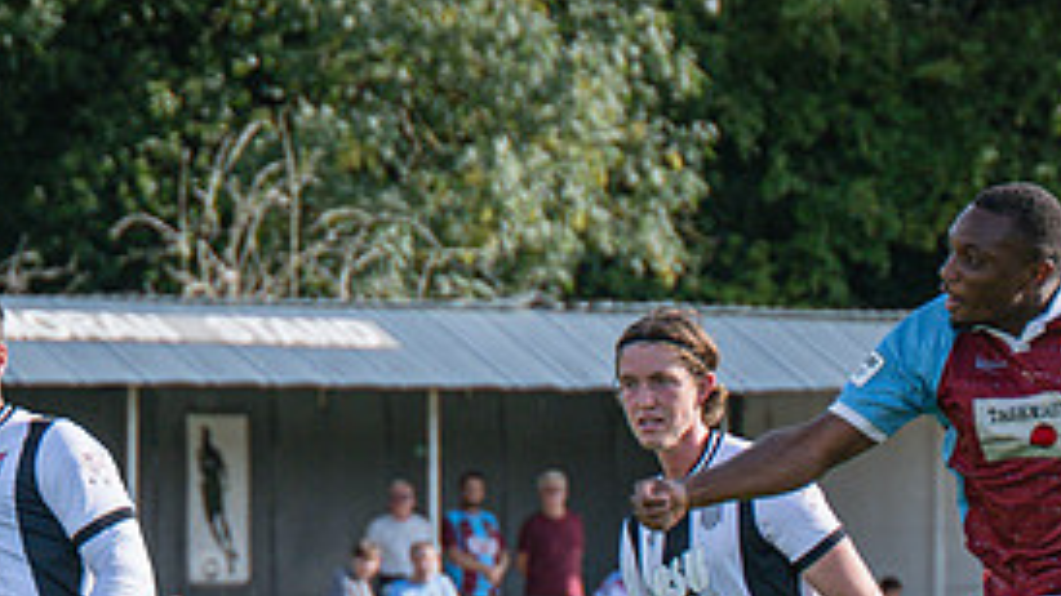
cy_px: 661
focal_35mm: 472
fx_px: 13276
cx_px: 835
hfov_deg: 4.6
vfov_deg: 2.6
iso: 200
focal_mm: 98
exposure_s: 1/1000
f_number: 4
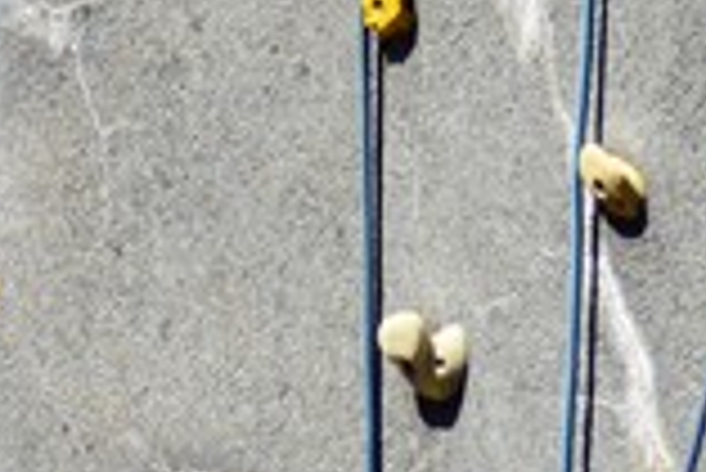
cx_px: 1210
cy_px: -488
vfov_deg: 1.3
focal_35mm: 1073
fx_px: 21062
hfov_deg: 1.9
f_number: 4
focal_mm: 110
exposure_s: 1/640
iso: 100
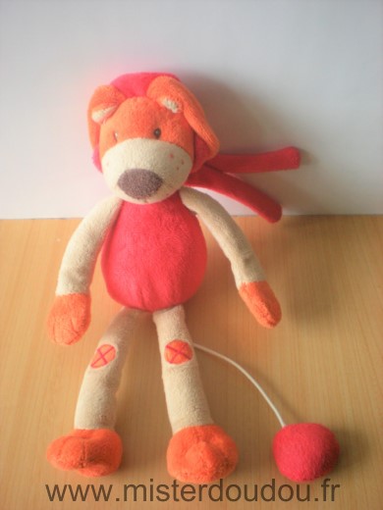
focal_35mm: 38
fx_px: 561
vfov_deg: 49.0
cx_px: 192
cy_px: 255
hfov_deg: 37.7
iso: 200
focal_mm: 6.3
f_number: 3.1
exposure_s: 1/58.5
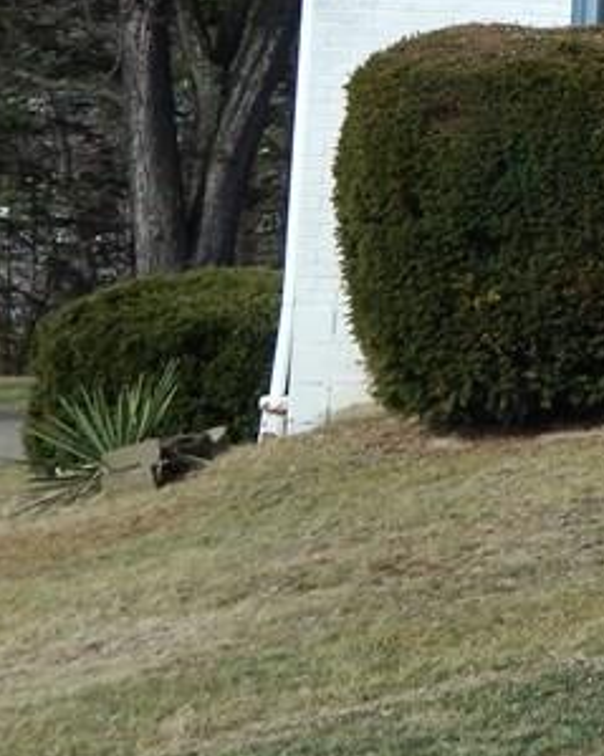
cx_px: 1228
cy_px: -152
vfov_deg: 15.8
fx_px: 2616
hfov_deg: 11.7
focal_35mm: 117
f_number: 3.3
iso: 125
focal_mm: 6.1
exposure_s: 1/800
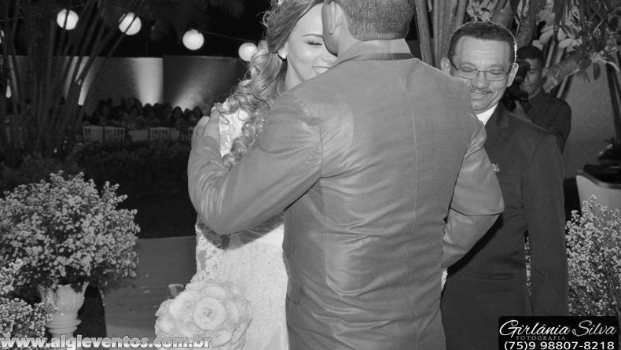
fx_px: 915
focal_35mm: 56
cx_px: 309
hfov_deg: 37.5
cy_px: 147
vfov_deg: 21.6
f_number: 6.3
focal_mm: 35
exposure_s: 1/160
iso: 1000
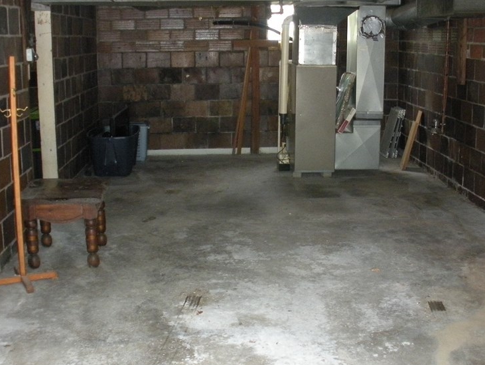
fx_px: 687
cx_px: 251
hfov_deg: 38.9
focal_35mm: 49
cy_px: 181
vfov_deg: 29.7
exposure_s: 1/30
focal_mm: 6.3
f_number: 3.5
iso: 416
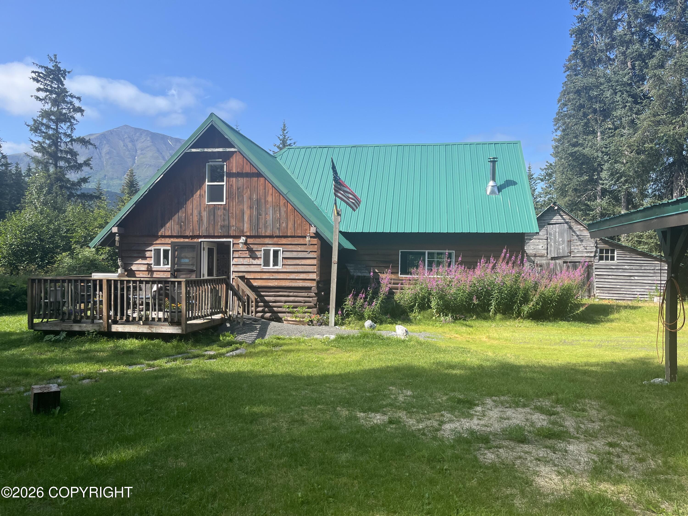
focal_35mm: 26
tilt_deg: +1.1
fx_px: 517
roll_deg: -0.7
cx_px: 344
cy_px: 258
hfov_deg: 67.3
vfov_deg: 53.1
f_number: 1.6
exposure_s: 1/1890
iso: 50
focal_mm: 5.1
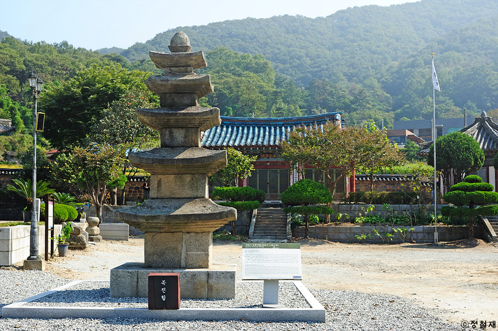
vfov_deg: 26.9
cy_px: 166
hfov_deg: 39.6
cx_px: 249
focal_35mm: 50
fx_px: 691
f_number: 8
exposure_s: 1/500
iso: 320
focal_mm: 50
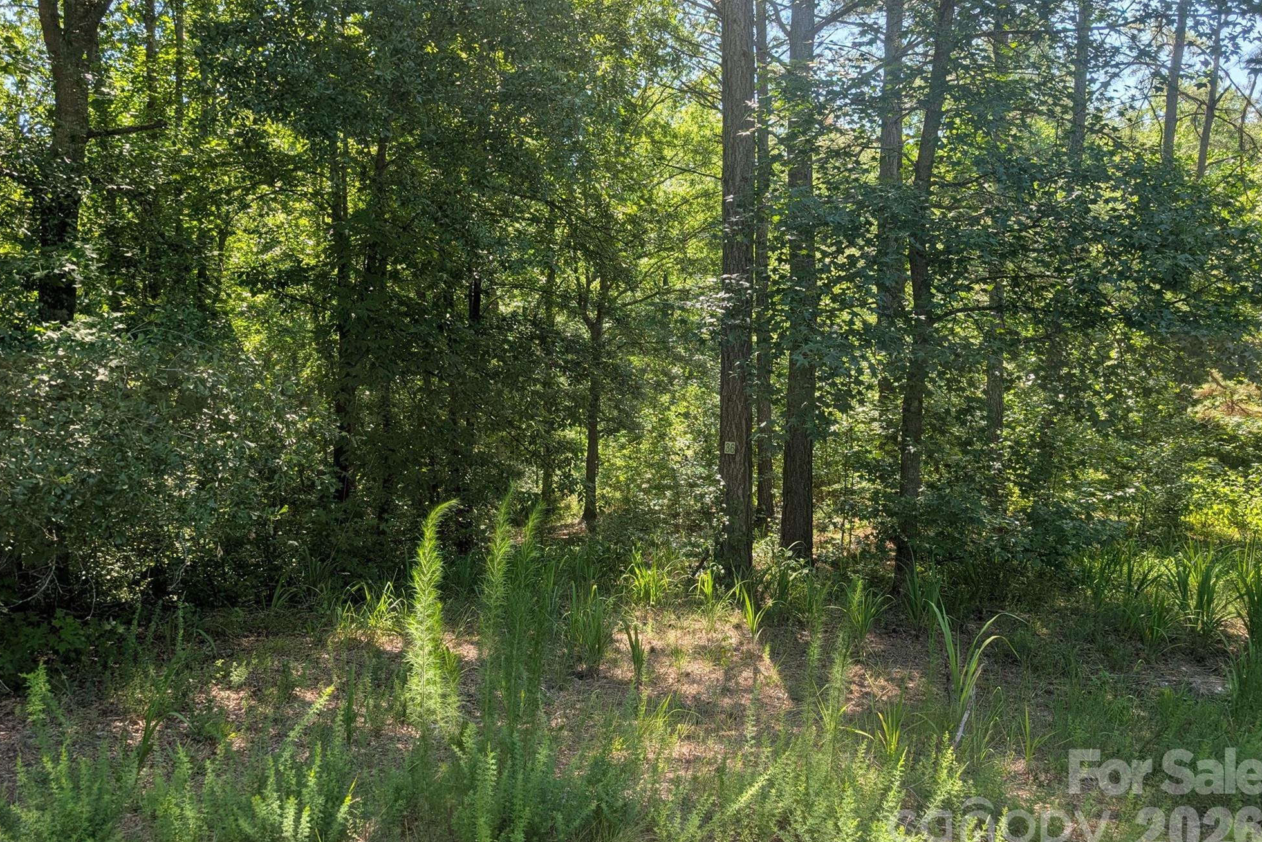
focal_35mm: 26
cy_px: 381
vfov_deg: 49.5
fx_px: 912
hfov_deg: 69.4
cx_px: 617
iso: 20
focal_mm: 6.9
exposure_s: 1/1484
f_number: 1.68
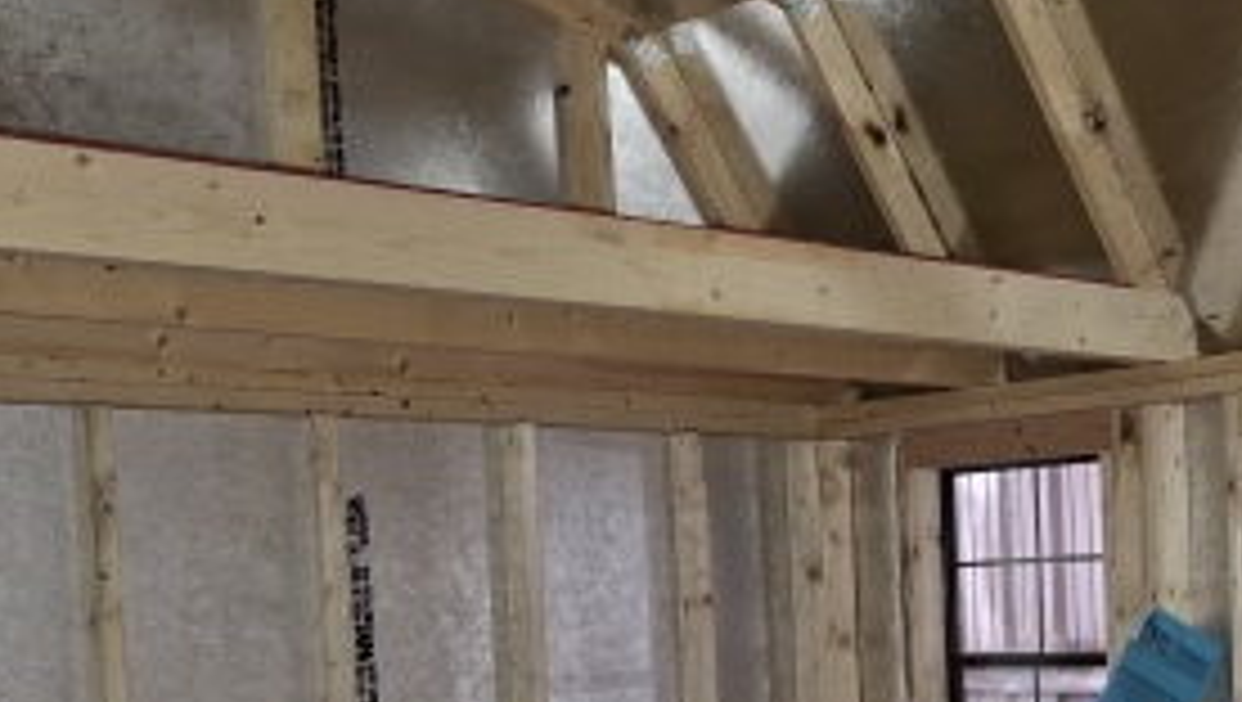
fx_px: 1912
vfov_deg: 20.2
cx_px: 1274
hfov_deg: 32.7
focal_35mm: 58
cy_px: 698
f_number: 1.8
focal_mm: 5.54
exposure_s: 1/24
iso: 500
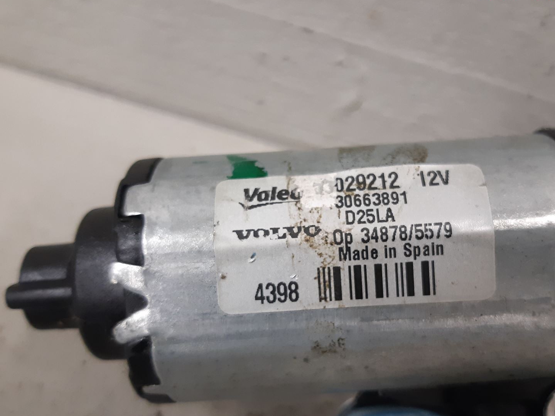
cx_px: 321
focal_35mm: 37
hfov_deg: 49.9
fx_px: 593
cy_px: 229
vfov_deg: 38.6
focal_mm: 3.93
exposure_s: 1/50
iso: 200
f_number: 1.7
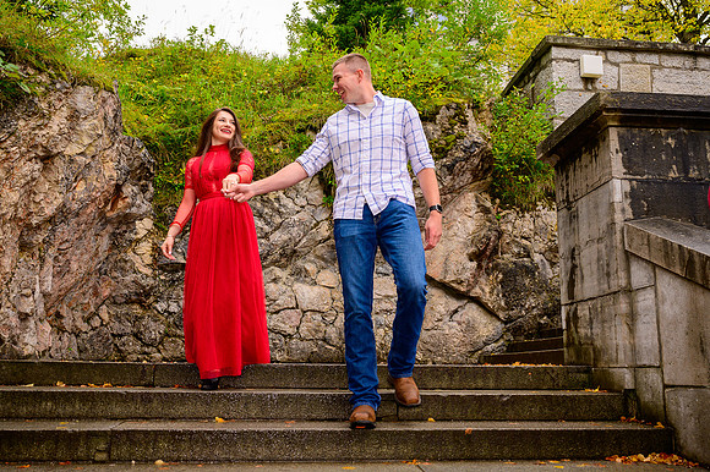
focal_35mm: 35
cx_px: 355
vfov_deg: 37.6
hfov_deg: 54.2
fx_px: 694
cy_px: 236
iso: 400
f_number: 4.5
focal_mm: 33
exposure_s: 1/320
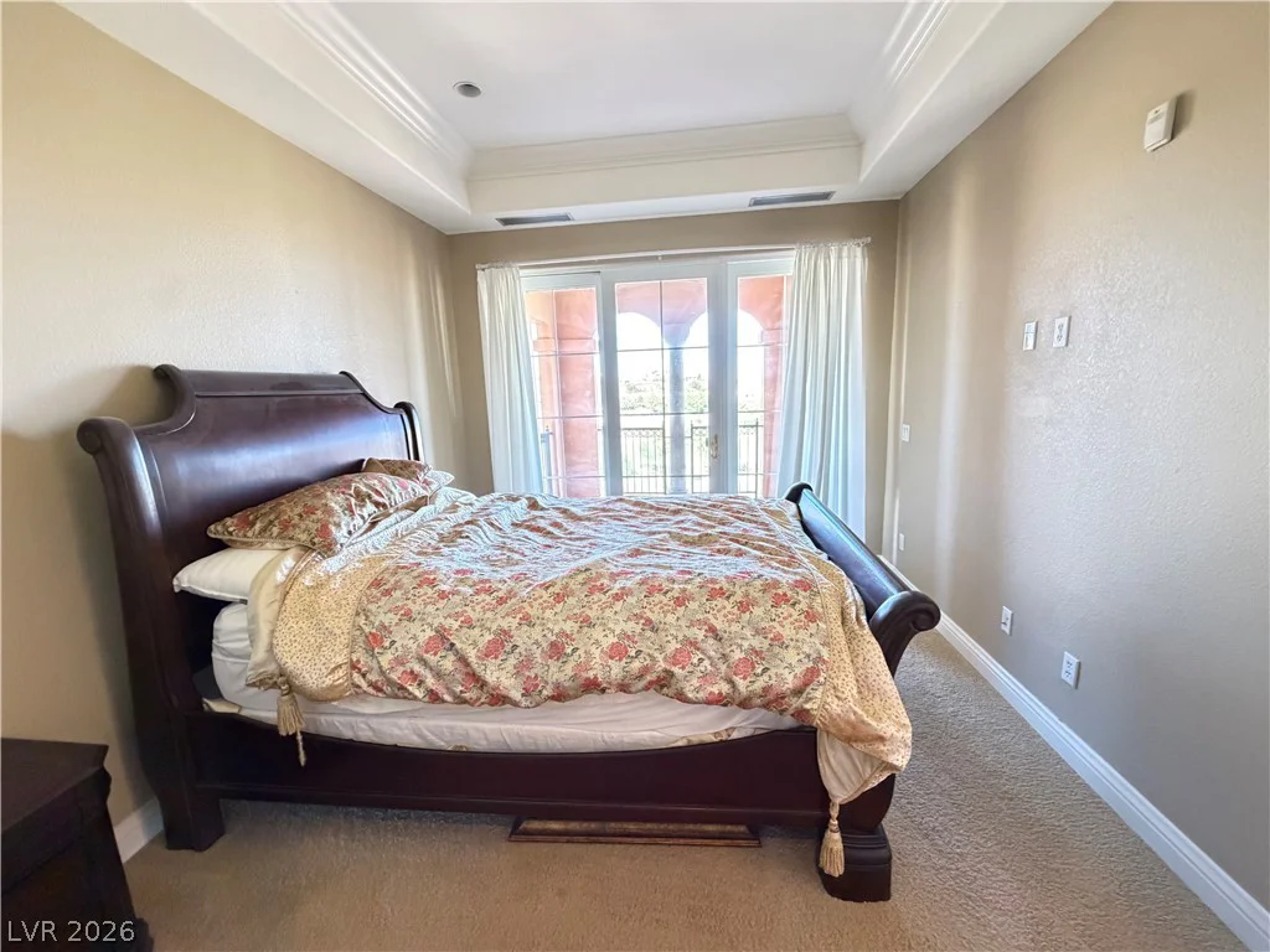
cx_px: 635
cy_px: 476
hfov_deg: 102.1
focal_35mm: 14
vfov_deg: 85.7
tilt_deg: -11.0
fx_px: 514
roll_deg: +3.2
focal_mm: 2.22
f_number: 2.2
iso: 1000
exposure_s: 1/60
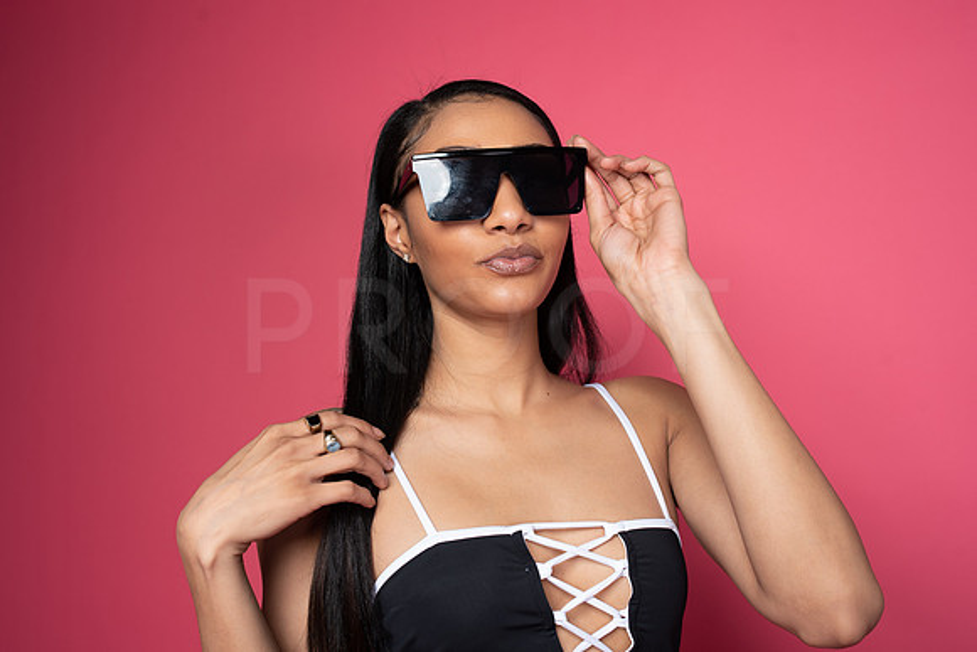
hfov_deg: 54.4
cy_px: 326
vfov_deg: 37.9
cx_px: 488
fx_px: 950
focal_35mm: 35
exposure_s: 1/200
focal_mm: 35
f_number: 5.6
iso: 160
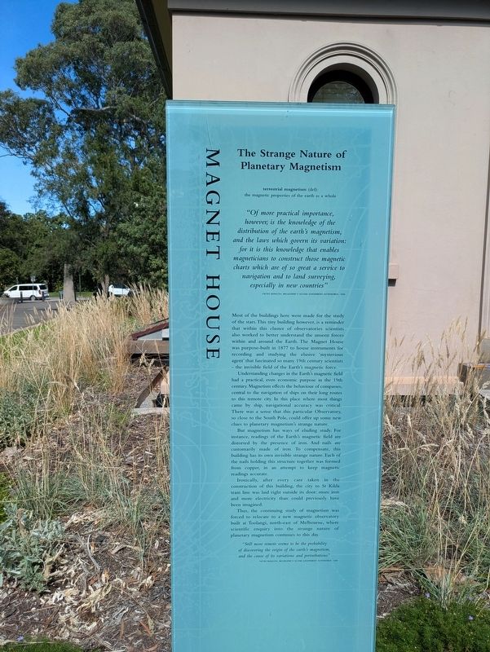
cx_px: 245
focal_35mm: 25
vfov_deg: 69.4
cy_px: 326
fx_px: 471
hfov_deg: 54.9
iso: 43
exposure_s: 1/1205
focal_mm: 5.43
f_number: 1.89
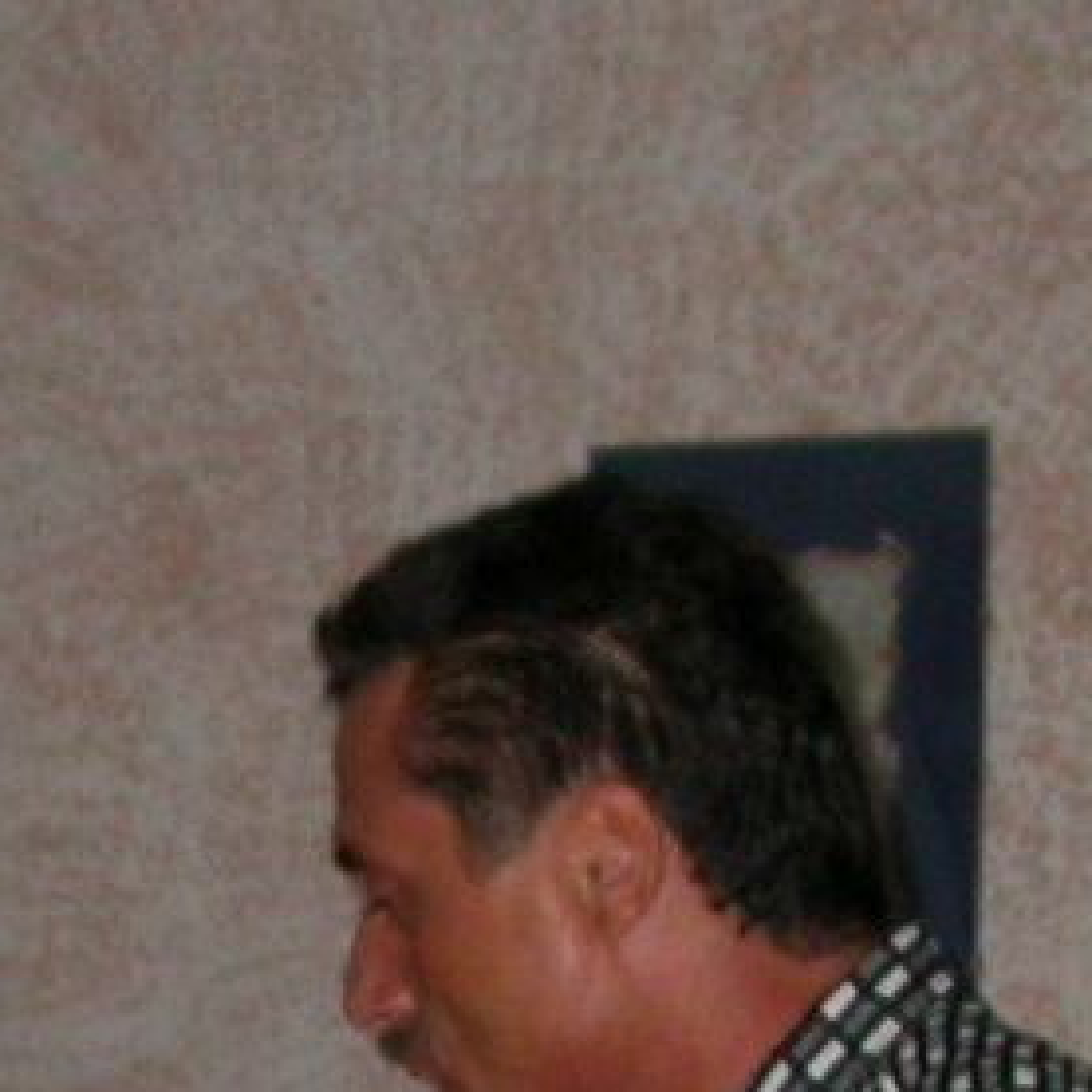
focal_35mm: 194
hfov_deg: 8.9
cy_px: 1766
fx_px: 6924
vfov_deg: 8.7
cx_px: -75
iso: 100
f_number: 2.6
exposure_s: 1/60
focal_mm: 7.85
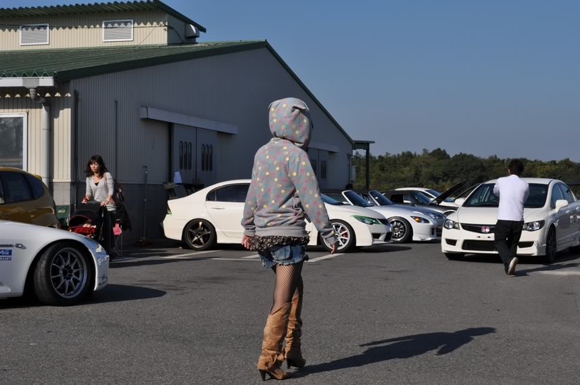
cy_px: 192
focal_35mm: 60
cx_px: 290
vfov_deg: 22.6
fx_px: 966
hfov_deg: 33.4
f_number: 11
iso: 200
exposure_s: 1/500
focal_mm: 40
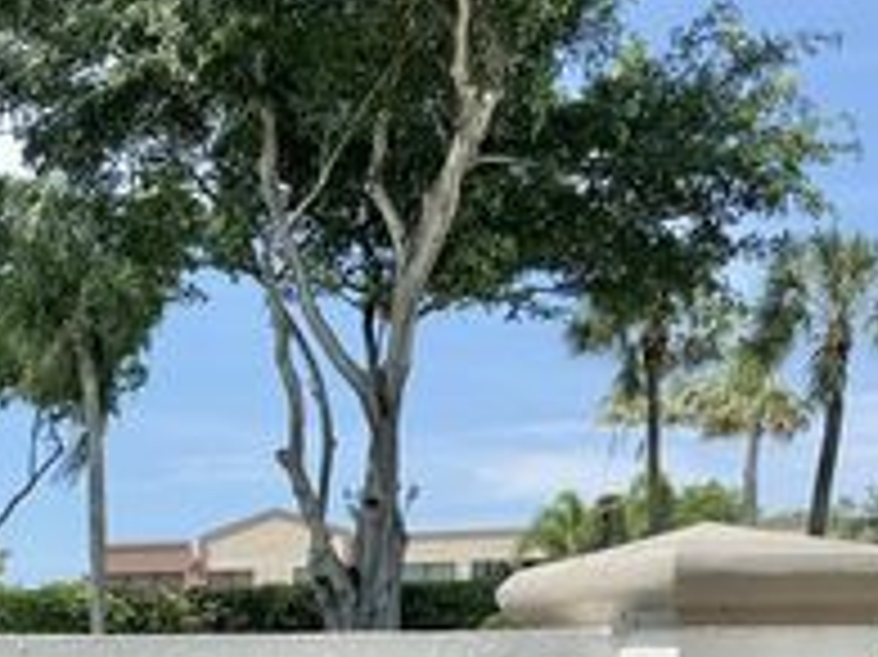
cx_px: -140
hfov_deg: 24.5
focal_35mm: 73
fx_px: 1850
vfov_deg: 18.7
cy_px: 857
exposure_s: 1/3802
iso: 80
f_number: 1.78
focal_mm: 6.86
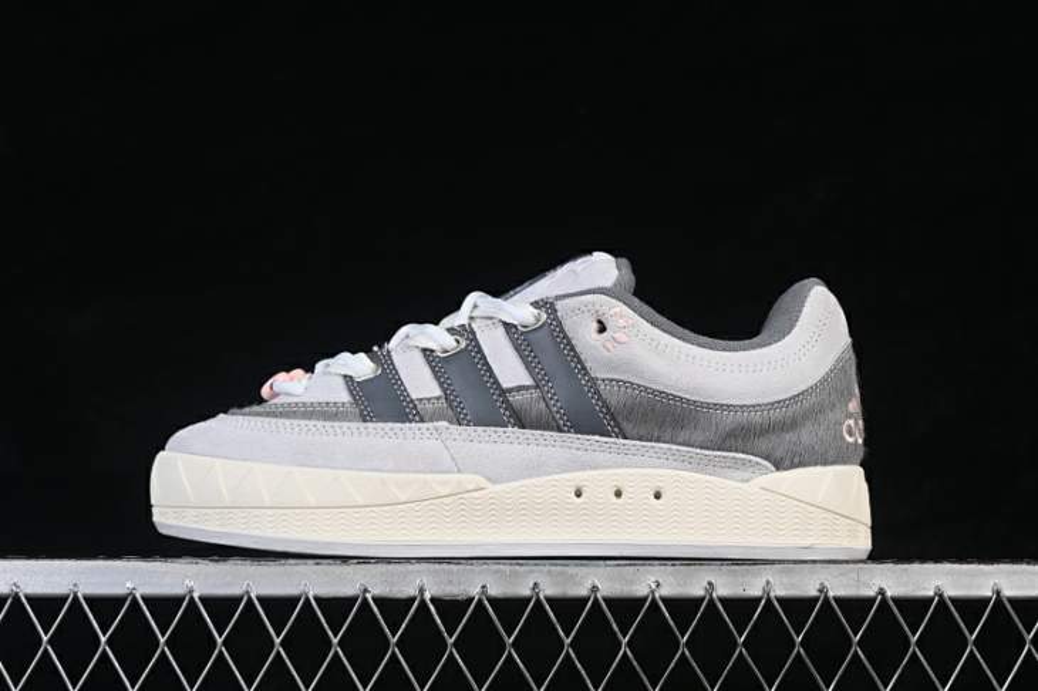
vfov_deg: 18.2
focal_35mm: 75
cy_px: 346
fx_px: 2161
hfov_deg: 27.0
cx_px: 519
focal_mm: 50
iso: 160
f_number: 8
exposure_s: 1/80
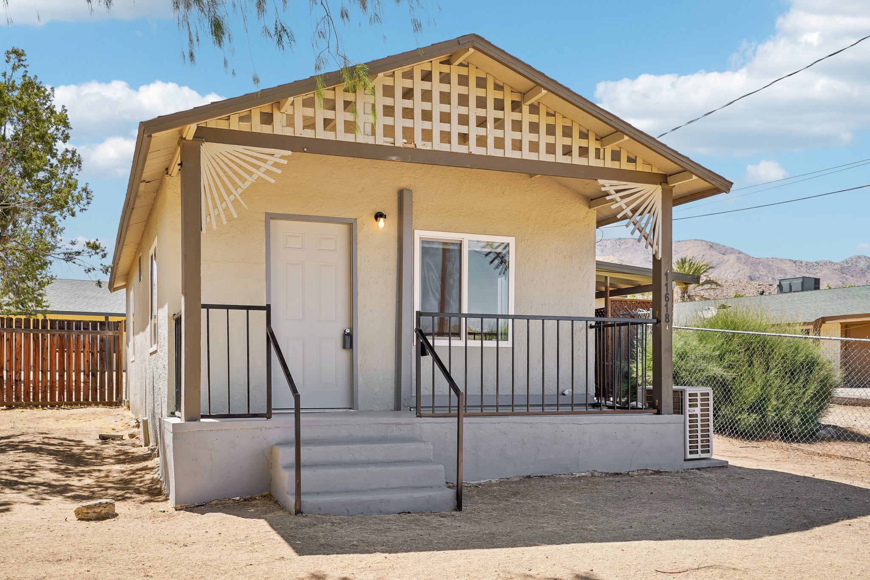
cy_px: 290
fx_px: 846
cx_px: 435
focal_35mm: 35
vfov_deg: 37.8
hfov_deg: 54.4
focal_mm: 35
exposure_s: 1/100
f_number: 8
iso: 100
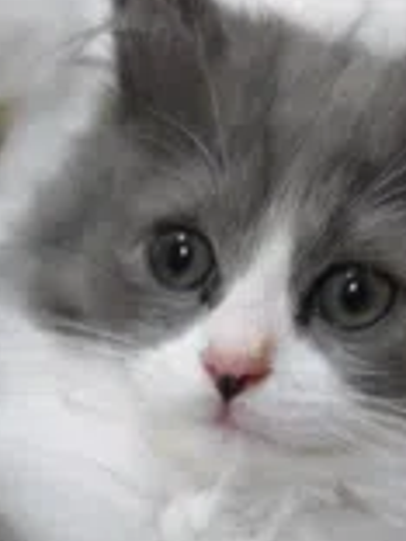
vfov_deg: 29.9
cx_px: 132
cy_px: 569
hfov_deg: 24.7
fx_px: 923
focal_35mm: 59
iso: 921
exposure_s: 1/50
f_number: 2.8
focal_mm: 5.56
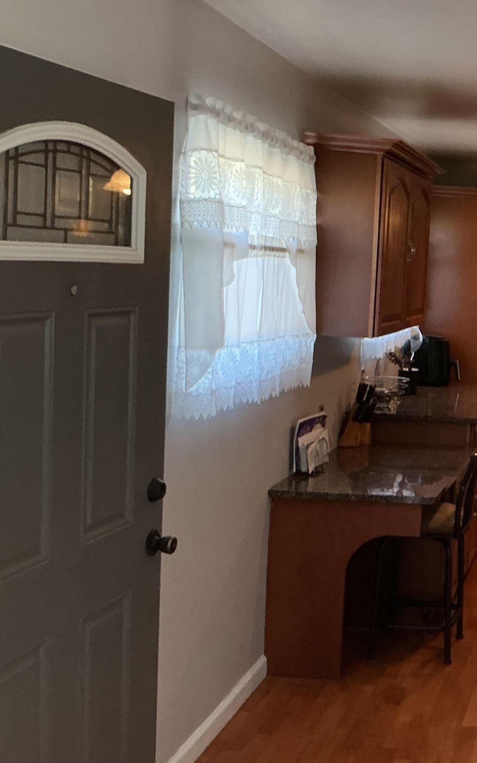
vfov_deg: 38.8
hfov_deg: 22.2
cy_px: 332
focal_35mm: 52
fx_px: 1082
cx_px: 628
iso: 64
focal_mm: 3
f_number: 1.8
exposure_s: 1/60
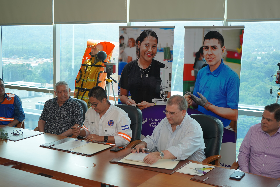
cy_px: 94
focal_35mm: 46
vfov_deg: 29.2
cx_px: 140
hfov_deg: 42.7
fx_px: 358
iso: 250
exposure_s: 1/160
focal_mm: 46
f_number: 4.5
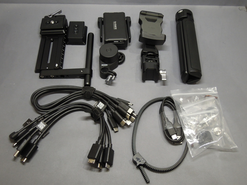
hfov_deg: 42.1
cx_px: 124
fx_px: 321
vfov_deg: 32.2
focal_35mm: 45
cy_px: 92
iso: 200
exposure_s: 1/50
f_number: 2.8
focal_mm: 8.1
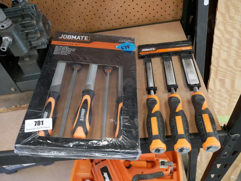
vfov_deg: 46.8
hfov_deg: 59.9
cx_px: 120
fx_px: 209
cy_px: 90
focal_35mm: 30
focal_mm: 15
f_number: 5.6
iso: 3200
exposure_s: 1/50
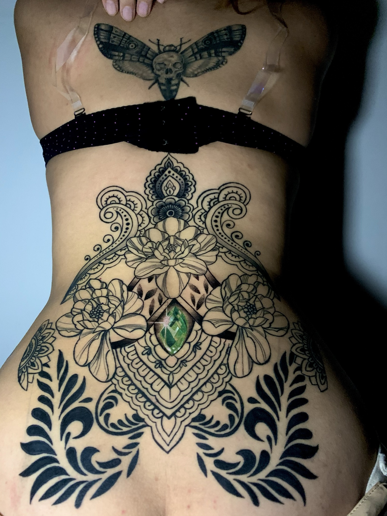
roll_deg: -4.8
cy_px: 258
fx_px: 388
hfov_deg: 53.1
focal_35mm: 26
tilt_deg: +2.6
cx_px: 194
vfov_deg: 67.3
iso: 800
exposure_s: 1/30
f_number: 1.8
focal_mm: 4.25
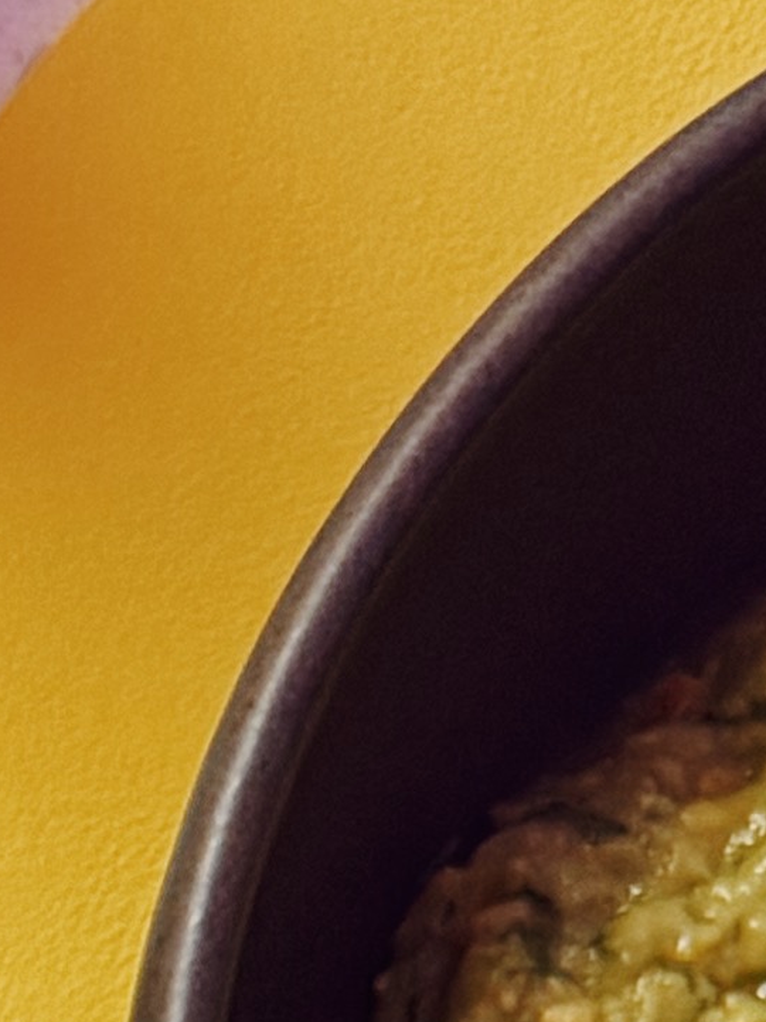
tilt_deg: -87.4
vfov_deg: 8.7
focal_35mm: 190
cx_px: -1107
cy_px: 3022
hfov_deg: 7.3
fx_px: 5609
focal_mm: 6.76
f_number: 1.78
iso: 320
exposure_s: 1/60
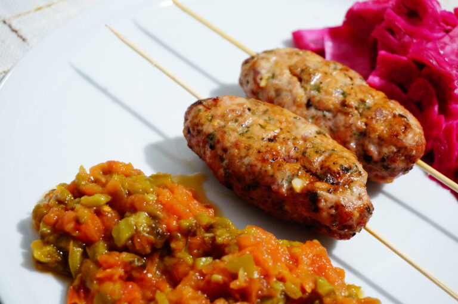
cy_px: 152
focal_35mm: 64
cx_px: 229
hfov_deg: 31.2
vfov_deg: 21.0
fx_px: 820
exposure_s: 1/25
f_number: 5.6
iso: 3200
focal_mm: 43
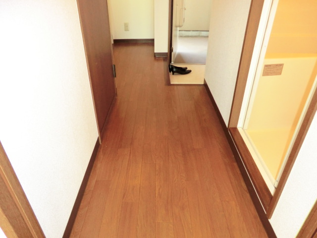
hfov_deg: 71.6
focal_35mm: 24
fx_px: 220
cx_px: 158
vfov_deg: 56.8
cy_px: 119
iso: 400
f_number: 3.2
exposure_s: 1/40
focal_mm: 4.3
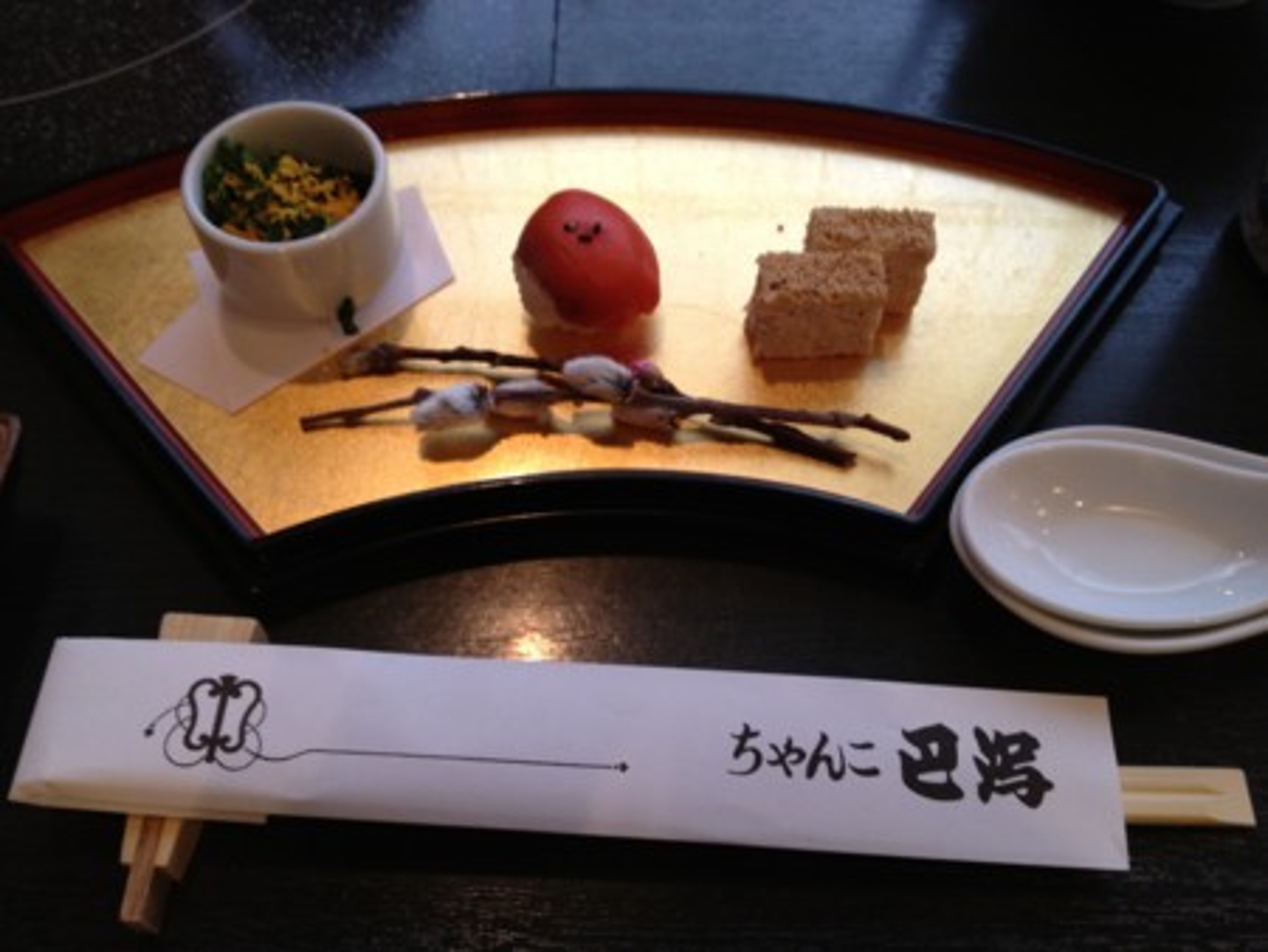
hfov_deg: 52.6
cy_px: 476
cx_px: 634
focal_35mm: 35
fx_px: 1283
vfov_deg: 40.7
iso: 200
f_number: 2.4
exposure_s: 1/20
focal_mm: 4.28
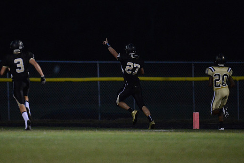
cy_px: 74
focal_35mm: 446
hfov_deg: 4.6
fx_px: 3024
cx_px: 114
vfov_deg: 3.1
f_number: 2.8
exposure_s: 1/800
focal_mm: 400
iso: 12800
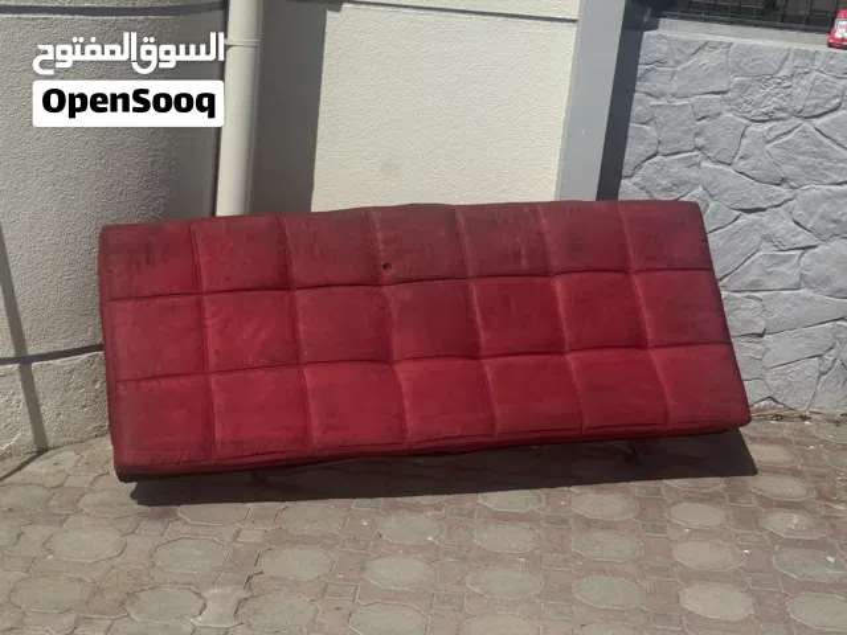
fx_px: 1174
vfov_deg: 30.3
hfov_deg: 39.7
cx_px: 424
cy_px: 318
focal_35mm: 48
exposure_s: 1/15385
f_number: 1.78
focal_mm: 6.76
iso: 80
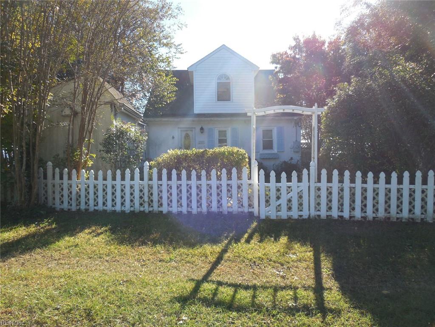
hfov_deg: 69.4
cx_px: 218
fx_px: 314
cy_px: 164
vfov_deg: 54.9
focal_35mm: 25
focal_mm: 4.5
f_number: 3.3
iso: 125
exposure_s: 1/640
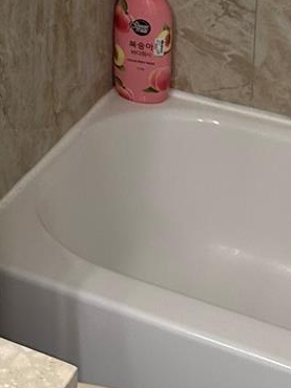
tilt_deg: -12.4
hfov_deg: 12.8
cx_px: -183
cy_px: -222
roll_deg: +1.7
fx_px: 1212
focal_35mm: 108
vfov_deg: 16.4
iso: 100
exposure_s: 1/120
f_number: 1.5
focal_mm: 5.7
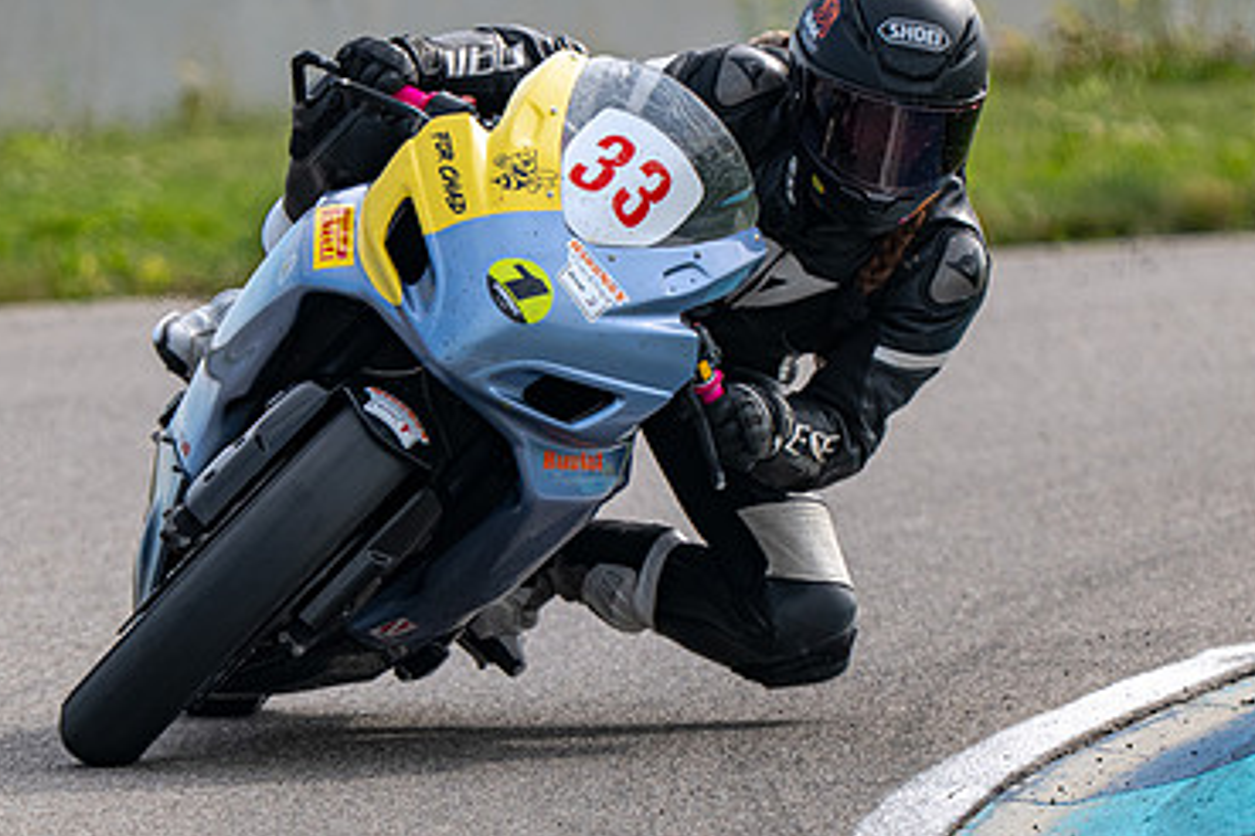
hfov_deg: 1.6
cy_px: 514
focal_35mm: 1259
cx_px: 660
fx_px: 43887
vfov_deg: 1.1
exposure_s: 1/1250
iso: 360
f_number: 6.3
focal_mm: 600
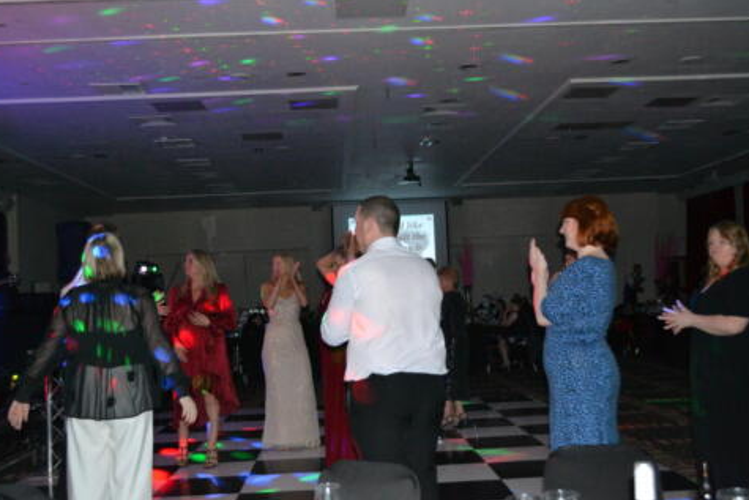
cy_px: 259
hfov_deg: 47.4
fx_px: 853
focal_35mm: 41
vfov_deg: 32.6
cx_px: 372
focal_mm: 26
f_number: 4.2
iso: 3200
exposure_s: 1/60
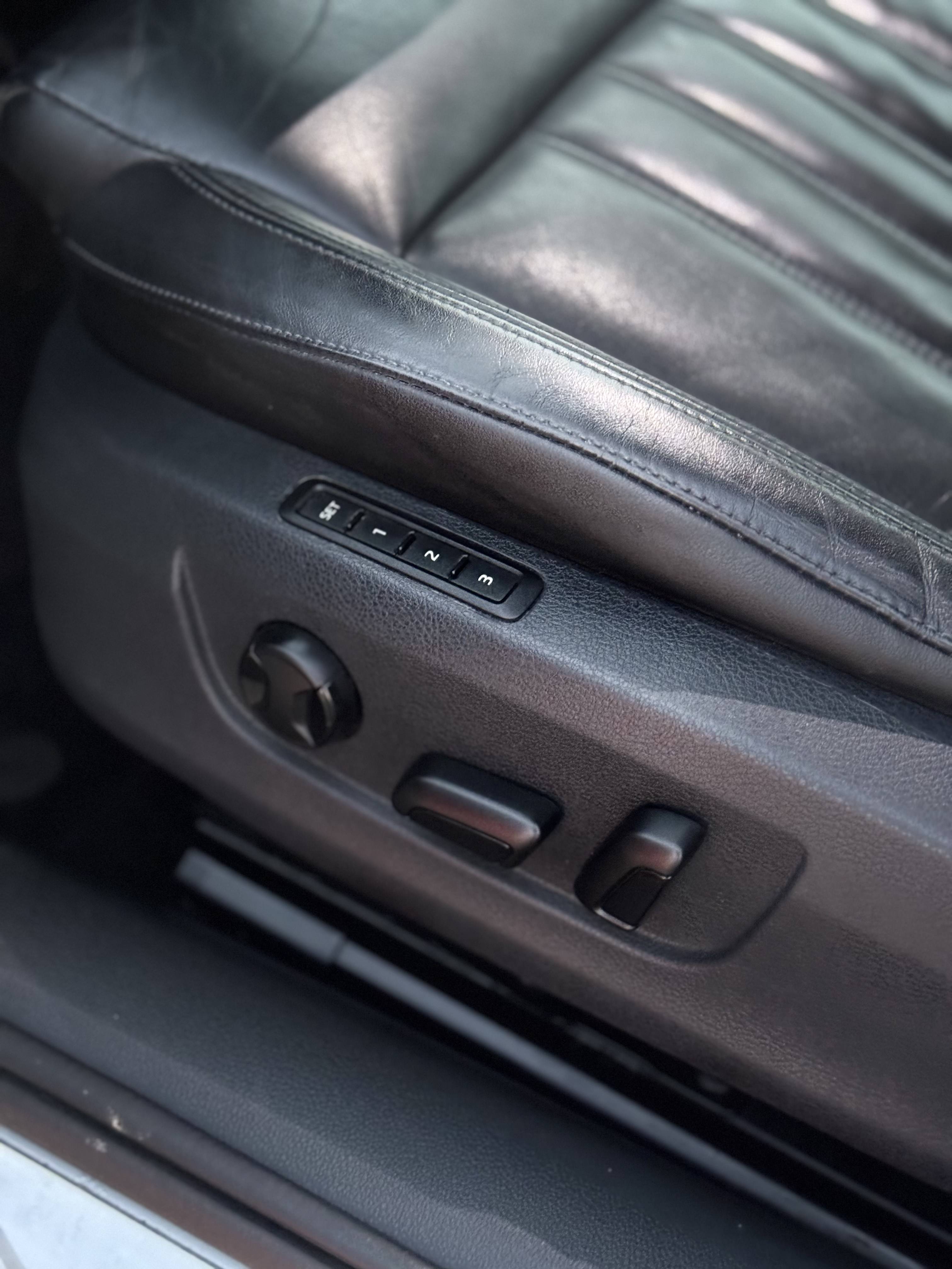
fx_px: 1760
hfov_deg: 30.3
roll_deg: -0.6
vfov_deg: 39.7
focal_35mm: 48
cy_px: 634
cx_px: 476
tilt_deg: -44.6
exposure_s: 1/25
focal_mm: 6.76
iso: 800
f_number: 1.78
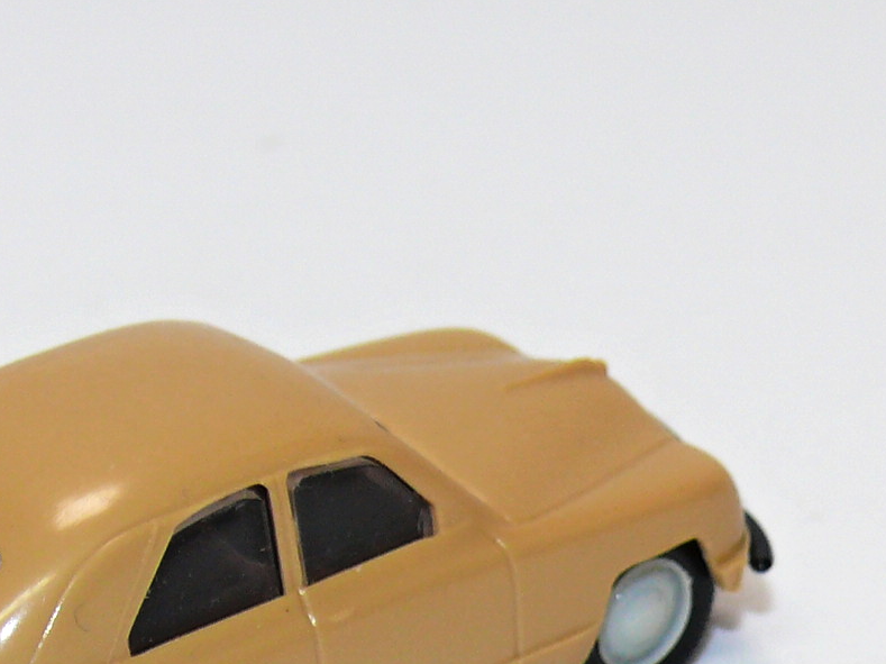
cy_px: 560
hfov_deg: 7.0
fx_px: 7215
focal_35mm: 282
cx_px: 200
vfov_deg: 5.3
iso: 100
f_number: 4
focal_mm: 16.5
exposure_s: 1/30
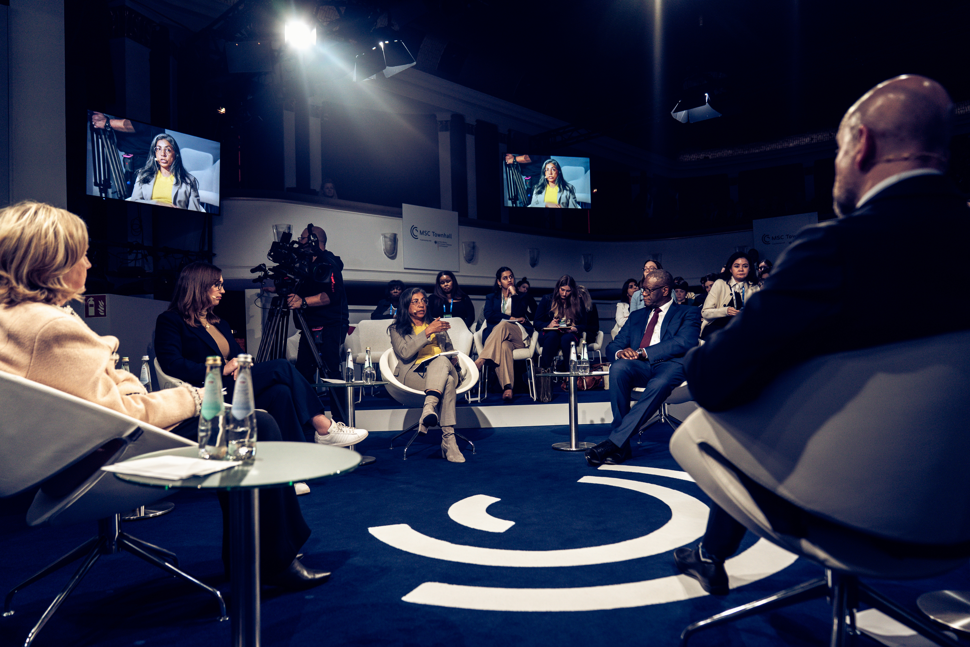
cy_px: 324
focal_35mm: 24
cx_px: 485
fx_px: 647
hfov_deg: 73.7
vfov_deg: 53.1
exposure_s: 1/250
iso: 2000
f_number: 2.8
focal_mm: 24
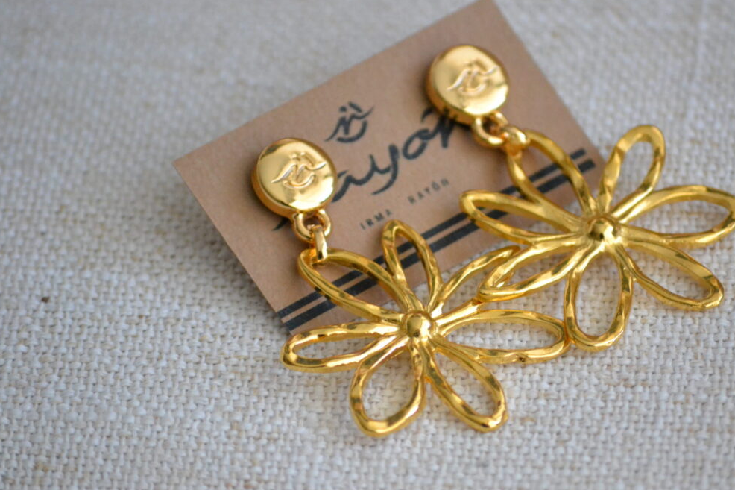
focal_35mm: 347
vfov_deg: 4.0
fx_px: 7083
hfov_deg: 5.9
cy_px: 236
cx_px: 426
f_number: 5.6
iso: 3200
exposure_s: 1/250
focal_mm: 190
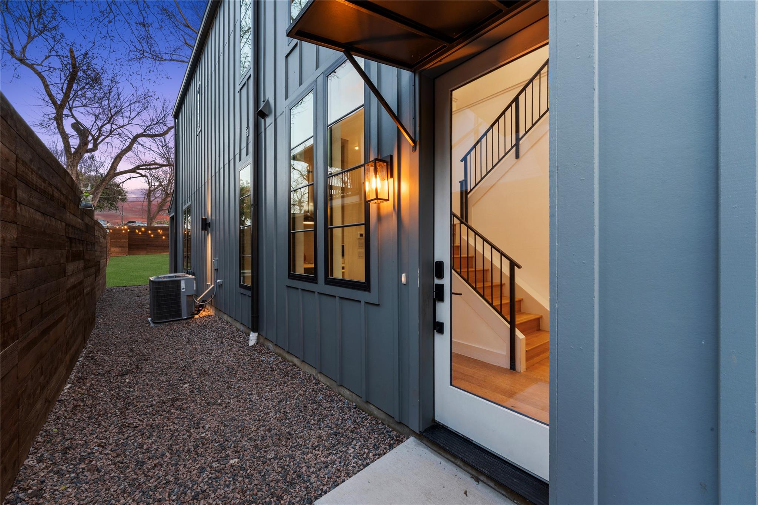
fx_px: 295
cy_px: 252
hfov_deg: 104.3
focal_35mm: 14
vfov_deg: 81.2
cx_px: 379
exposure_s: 2
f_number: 16
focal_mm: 14
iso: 400
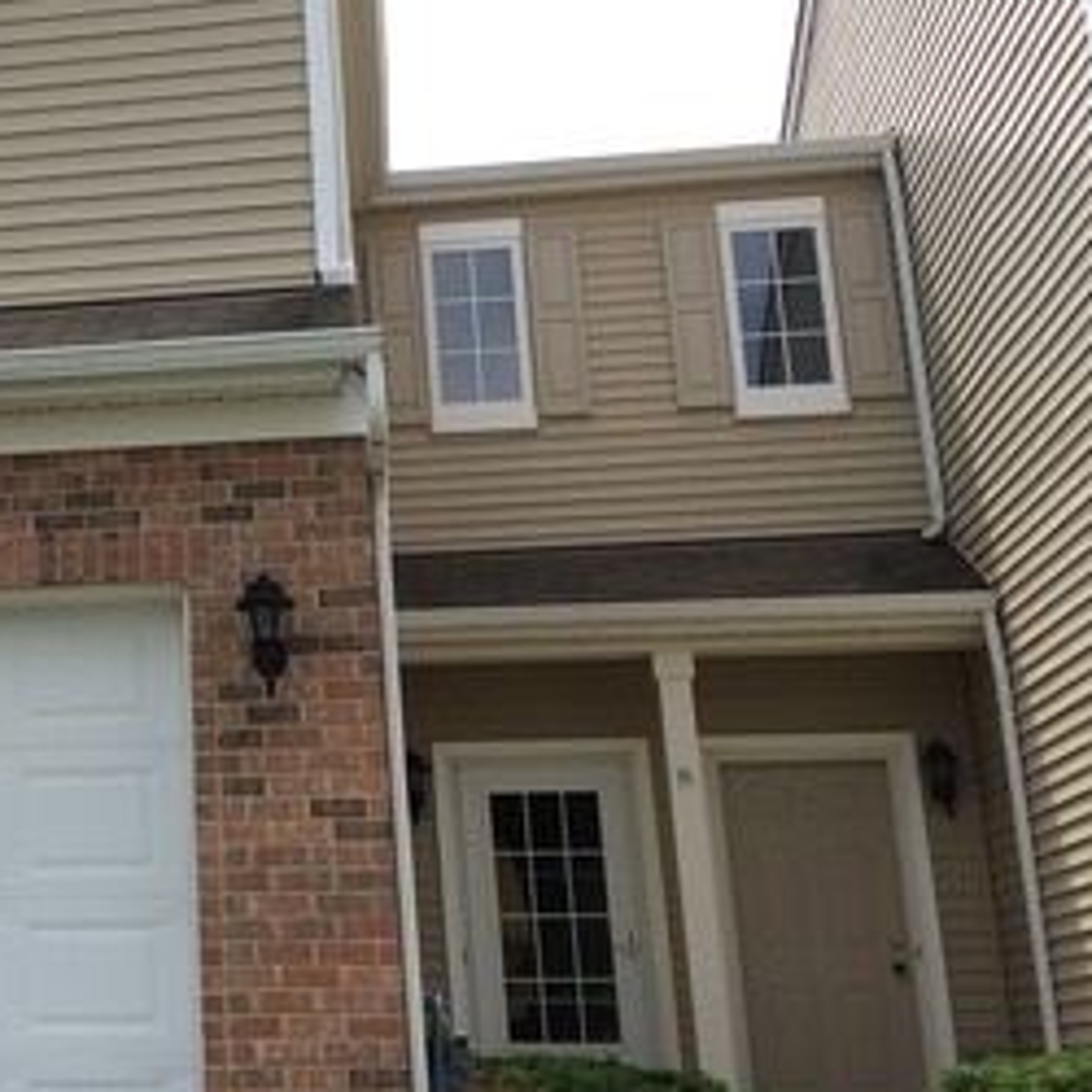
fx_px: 2427
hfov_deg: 23.7
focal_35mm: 68
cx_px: -127
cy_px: 371
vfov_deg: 25.2
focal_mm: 4.12
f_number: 2.2
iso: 32
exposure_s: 1/1325
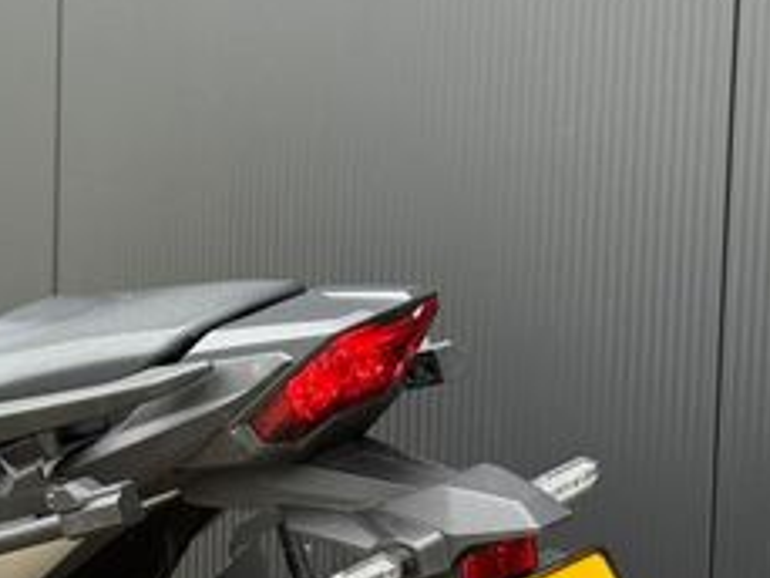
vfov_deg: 11.0
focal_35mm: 134
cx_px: -94
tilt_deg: -5.2
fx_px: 2982
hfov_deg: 14.4
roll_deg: -0.8
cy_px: 514
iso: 100
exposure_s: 1/292
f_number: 1.78
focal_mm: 6.76
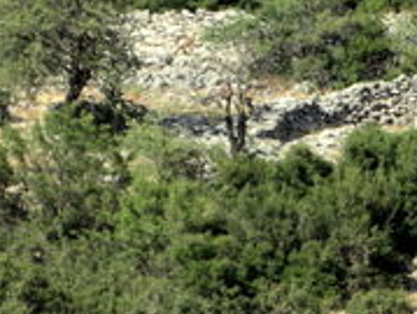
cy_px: 23
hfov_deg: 5.9
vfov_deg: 4.4
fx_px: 4068
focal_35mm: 337
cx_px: 394
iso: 64
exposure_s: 1/158
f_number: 5.3
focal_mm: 26.3
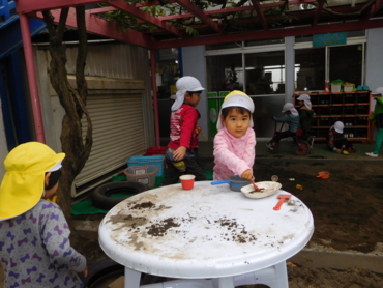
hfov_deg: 65.2
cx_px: 204
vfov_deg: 51.4
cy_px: 147
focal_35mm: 27
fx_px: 299
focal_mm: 4.5
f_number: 3.4
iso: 125
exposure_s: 1/200
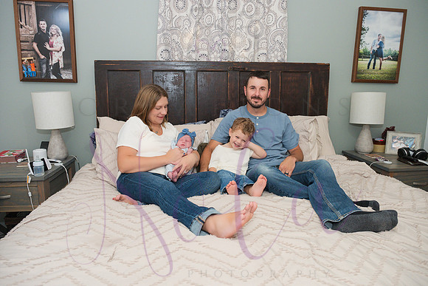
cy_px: 143
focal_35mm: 24
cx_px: 214
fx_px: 285
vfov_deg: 53.2
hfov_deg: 73.7
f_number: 4
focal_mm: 24
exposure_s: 1/320
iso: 800
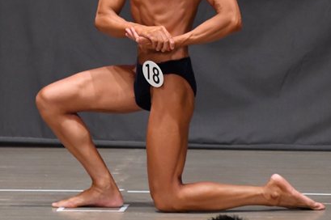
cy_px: 20
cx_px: 183
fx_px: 5227
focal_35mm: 569
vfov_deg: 2.4
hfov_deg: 3.6
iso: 6400
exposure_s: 1/400
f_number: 5.6
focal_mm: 200
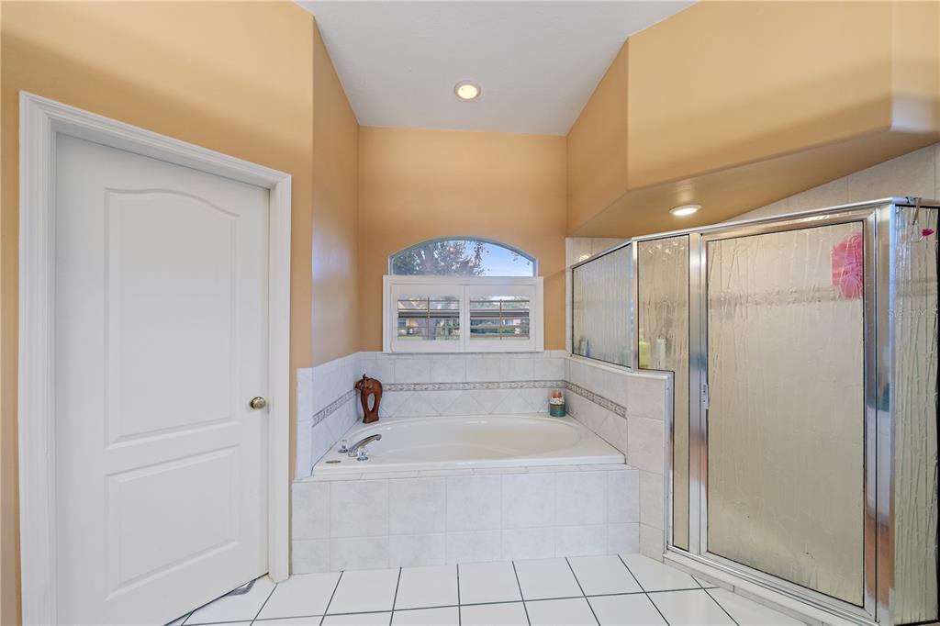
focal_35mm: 12
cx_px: 470
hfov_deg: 112.6
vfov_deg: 90.0
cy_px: 313
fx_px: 313
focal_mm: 12
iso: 800
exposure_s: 1/30
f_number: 8
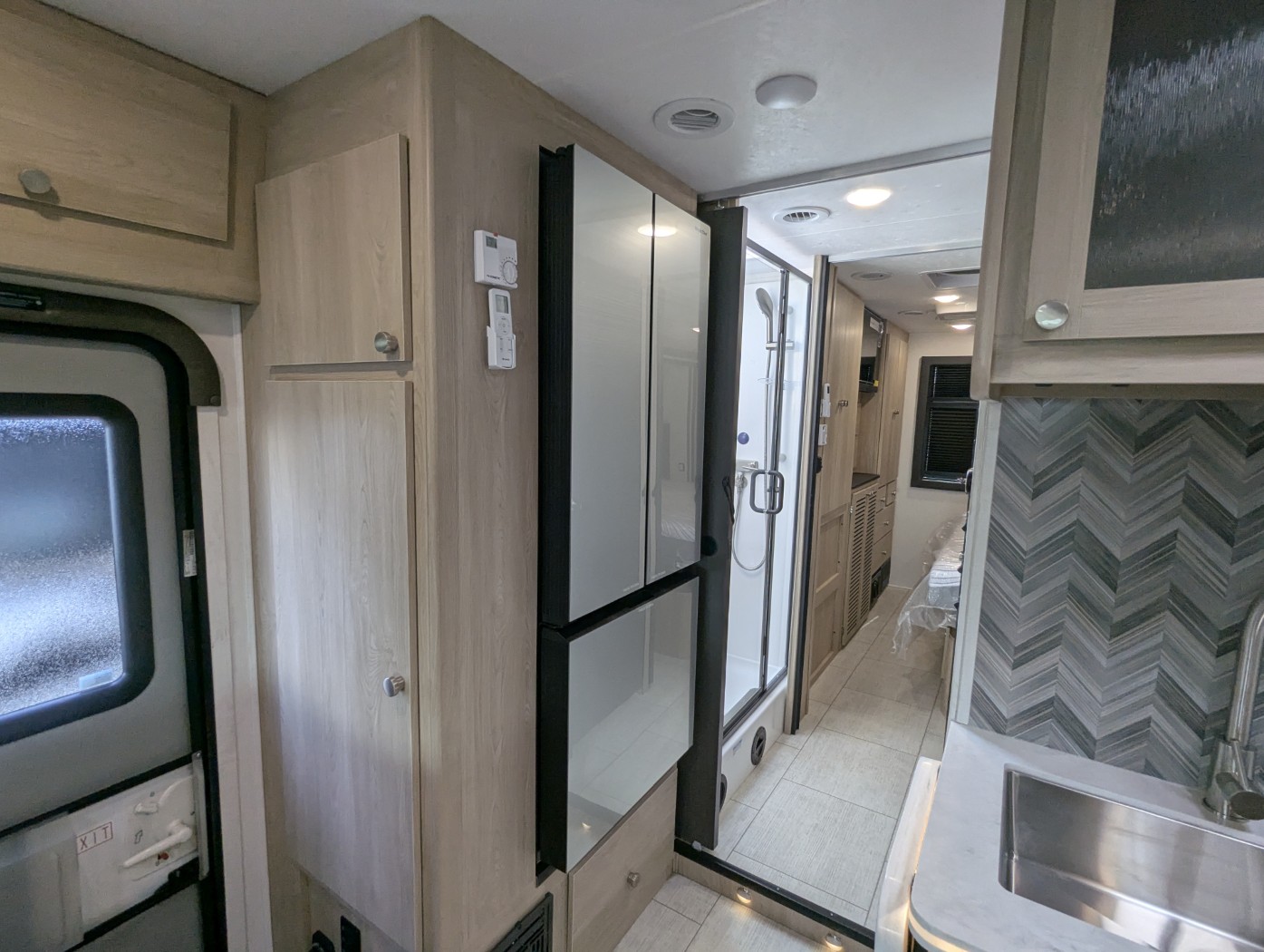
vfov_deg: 78.2
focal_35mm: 16
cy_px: 476
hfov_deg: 94.4
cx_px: 632
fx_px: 585
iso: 94
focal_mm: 2.35
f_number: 2.2
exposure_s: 1/156
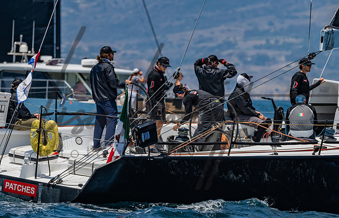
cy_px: 97
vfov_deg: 2.5
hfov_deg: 3.8
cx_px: 220
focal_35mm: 544
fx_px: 5076
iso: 320
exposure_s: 1/1600
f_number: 5.6
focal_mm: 320
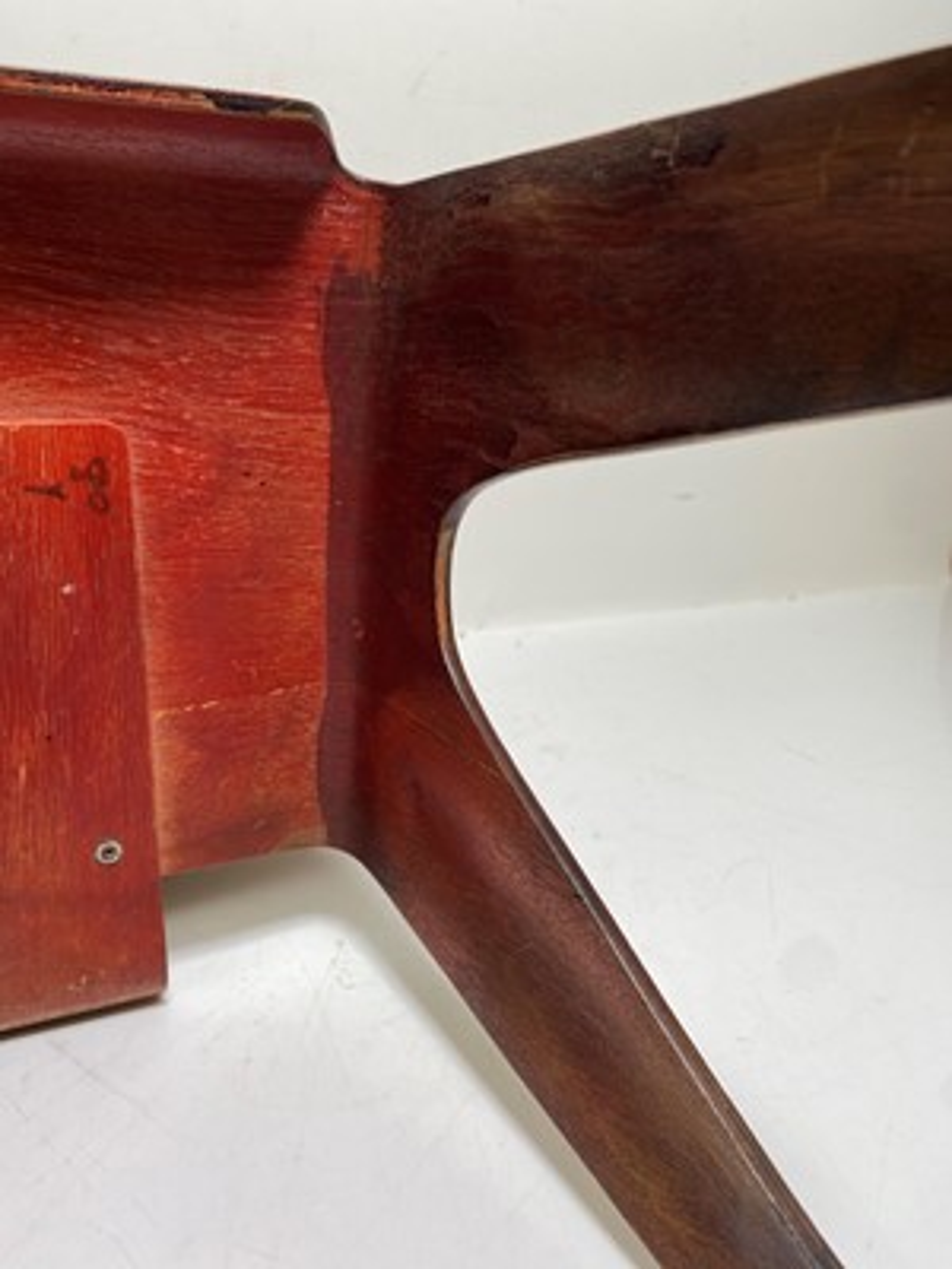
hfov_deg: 53.1
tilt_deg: -15.5
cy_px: 634
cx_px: 476
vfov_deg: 67.3
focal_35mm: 26
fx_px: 953
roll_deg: -0.1
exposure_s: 1/100
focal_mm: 4.25
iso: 40
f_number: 1.8
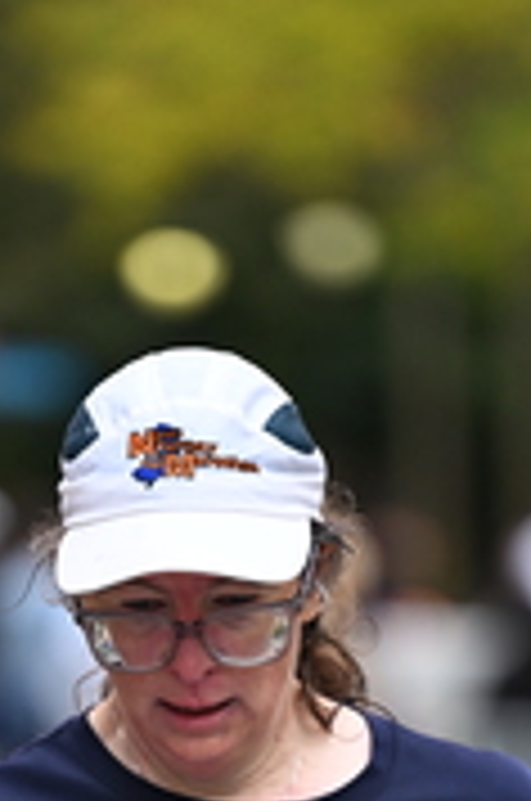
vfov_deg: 3.8
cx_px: 236
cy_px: 1030
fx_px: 12038
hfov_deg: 2.5
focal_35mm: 542
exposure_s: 1/2500
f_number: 2.8
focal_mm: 175
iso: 640
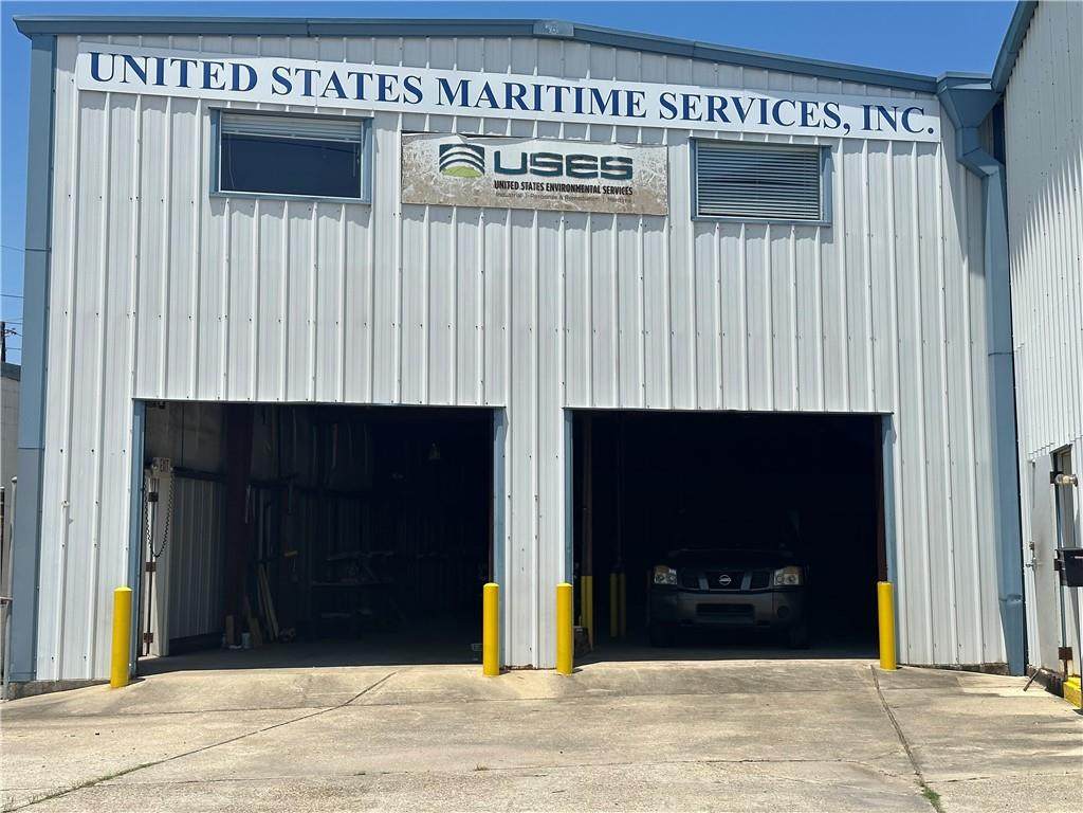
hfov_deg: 39.7
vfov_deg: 30.3
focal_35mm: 48
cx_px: 542
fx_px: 1502
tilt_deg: +6.2
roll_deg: +0.6
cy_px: 406
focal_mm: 6.86
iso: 64
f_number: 1.78
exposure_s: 1/6211
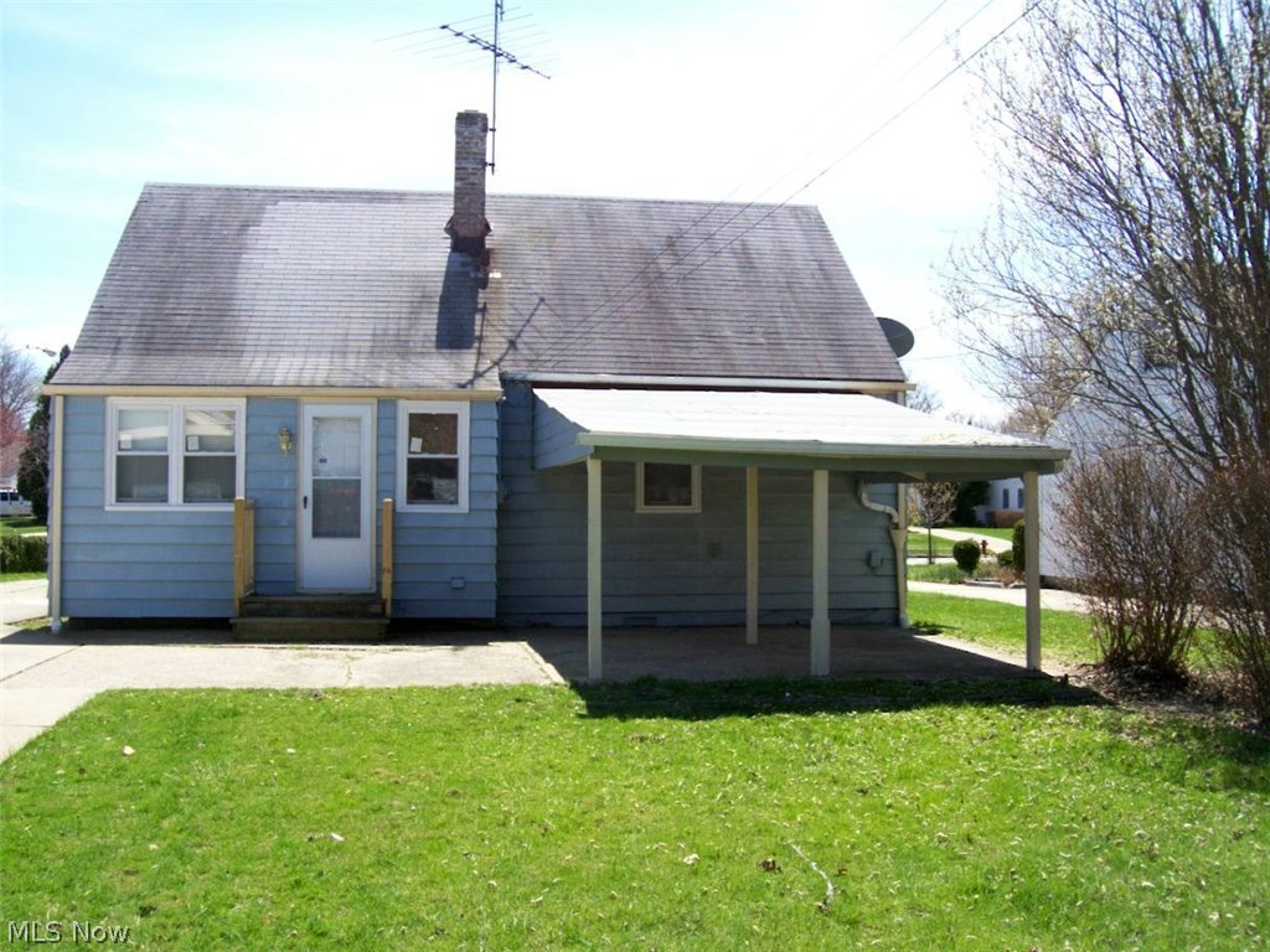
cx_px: 635
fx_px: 1247
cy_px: 476
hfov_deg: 54.0
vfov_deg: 41.8
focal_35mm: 34
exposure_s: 1/267
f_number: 5.1
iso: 80
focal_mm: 5.6
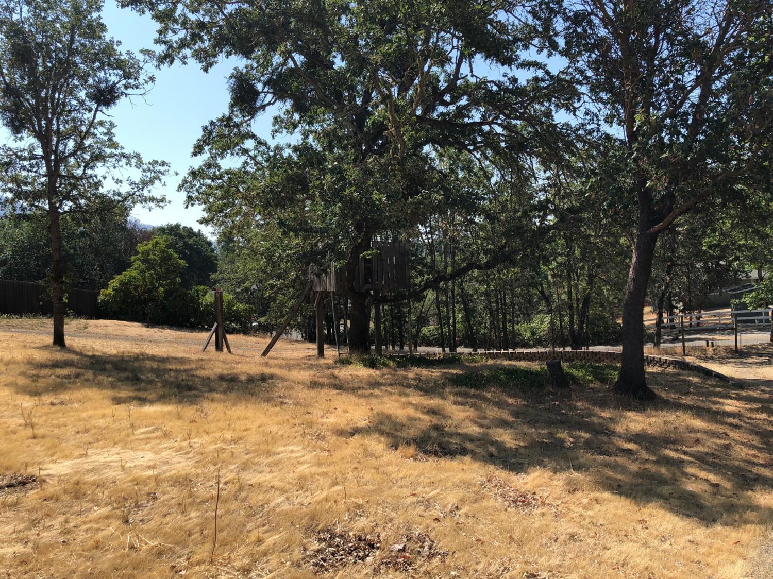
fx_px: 625
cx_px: 386
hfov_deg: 63.5
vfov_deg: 49.7
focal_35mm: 28
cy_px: 290
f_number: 1.8
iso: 20
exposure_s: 1/1412
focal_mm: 3.99
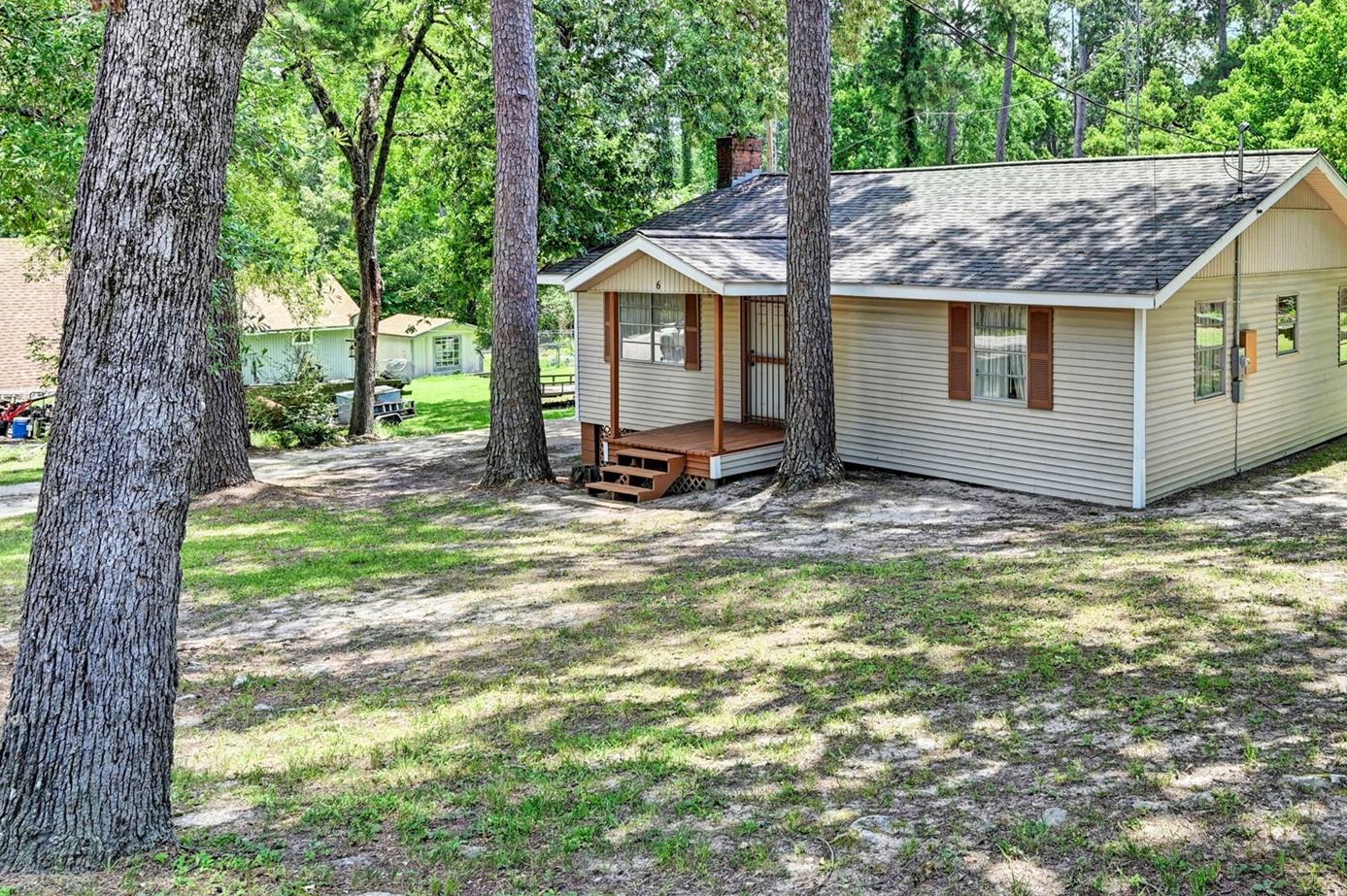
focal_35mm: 31
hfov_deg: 58.4
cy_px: 265
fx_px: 1159
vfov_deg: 41.5
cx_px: 938
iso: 400
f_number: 8
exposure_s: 1/200
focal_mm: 21
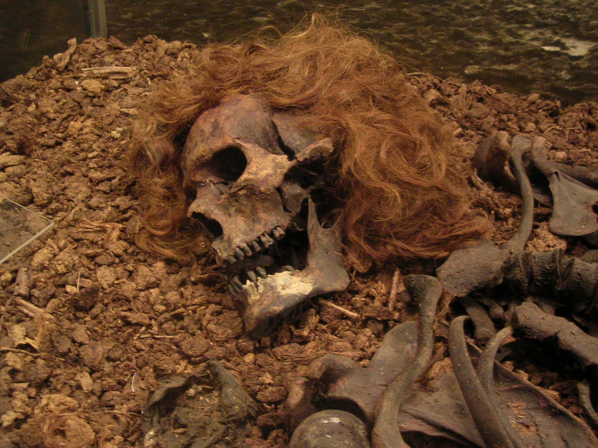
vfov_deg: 37.7
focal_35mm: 38
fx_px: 656
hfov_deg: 49.0
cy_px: 224
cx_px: 299
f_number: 2.8
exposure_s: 1/2.6
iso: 400
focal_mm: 5.8
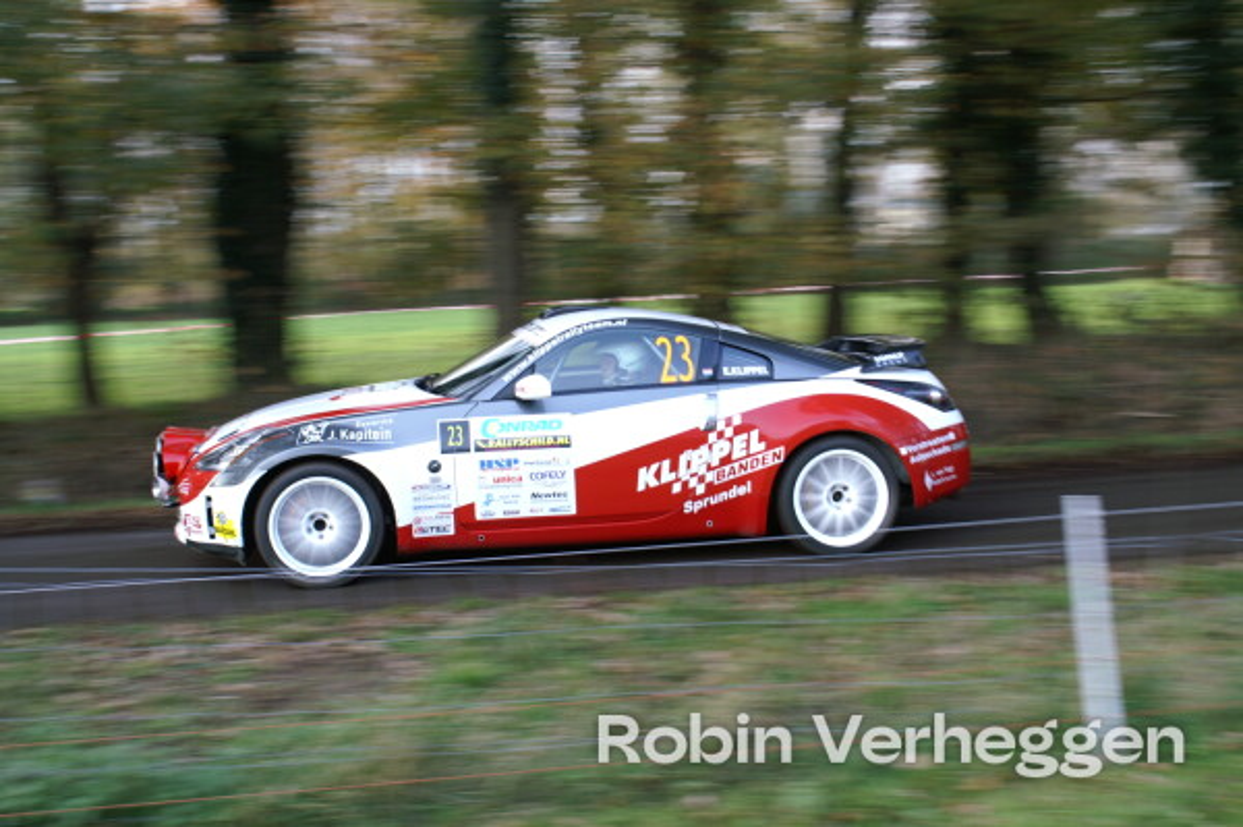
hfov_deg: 43.6
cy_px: 414
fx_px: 1552
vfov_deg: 29.8
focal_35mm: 45
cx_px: 622
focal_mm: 30
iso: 250
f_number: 5
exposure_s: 1/60
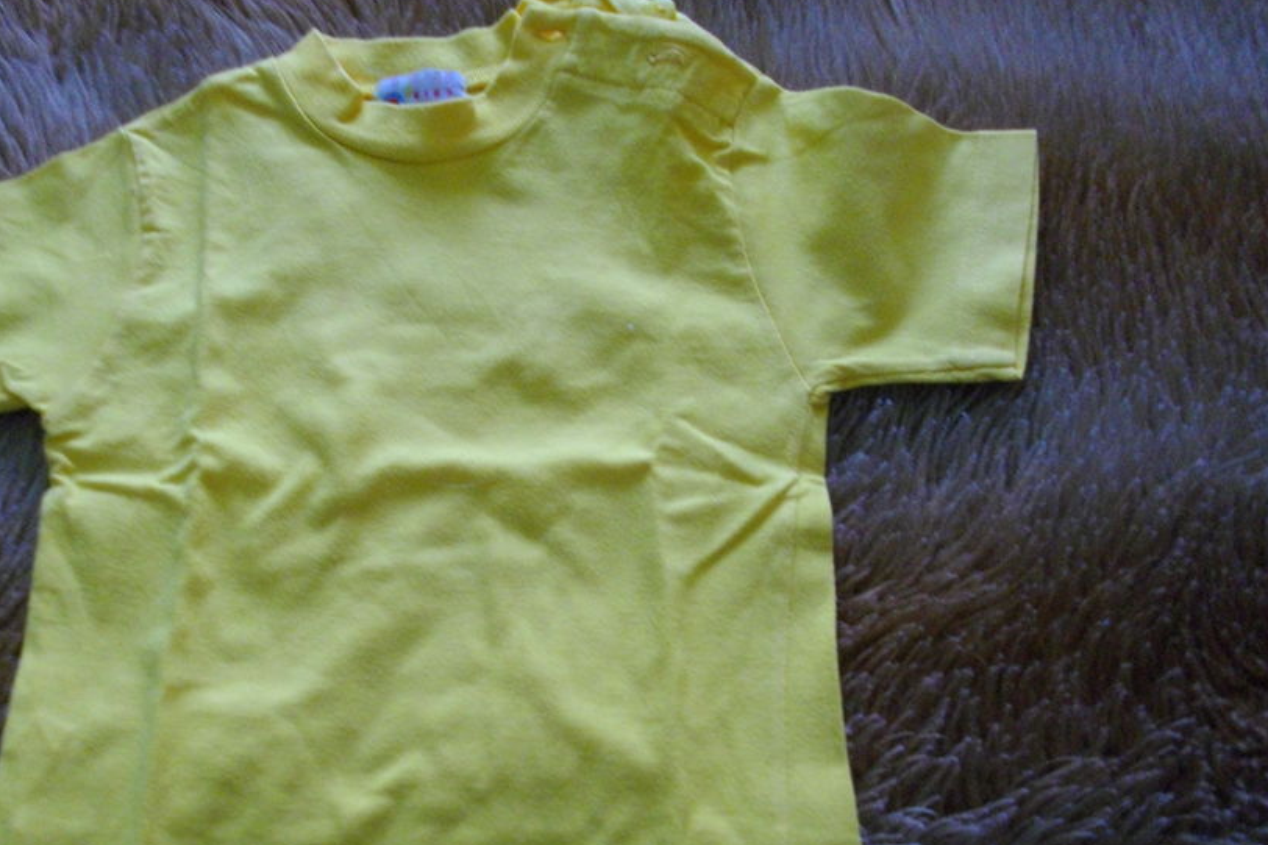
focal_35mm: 41
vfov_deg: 32.3
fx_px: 1444
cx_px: 503
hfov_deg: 47.1
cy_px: 565
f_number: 2.9
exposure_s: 1/50
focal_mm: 5.7
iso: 393
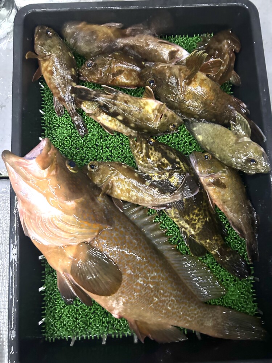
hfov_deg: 53.1
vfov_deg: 67.3
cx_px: 136
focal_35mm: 26
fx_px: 272
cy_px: 182
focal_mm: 5.7
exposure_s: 1/28
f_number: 1.5
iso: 1000
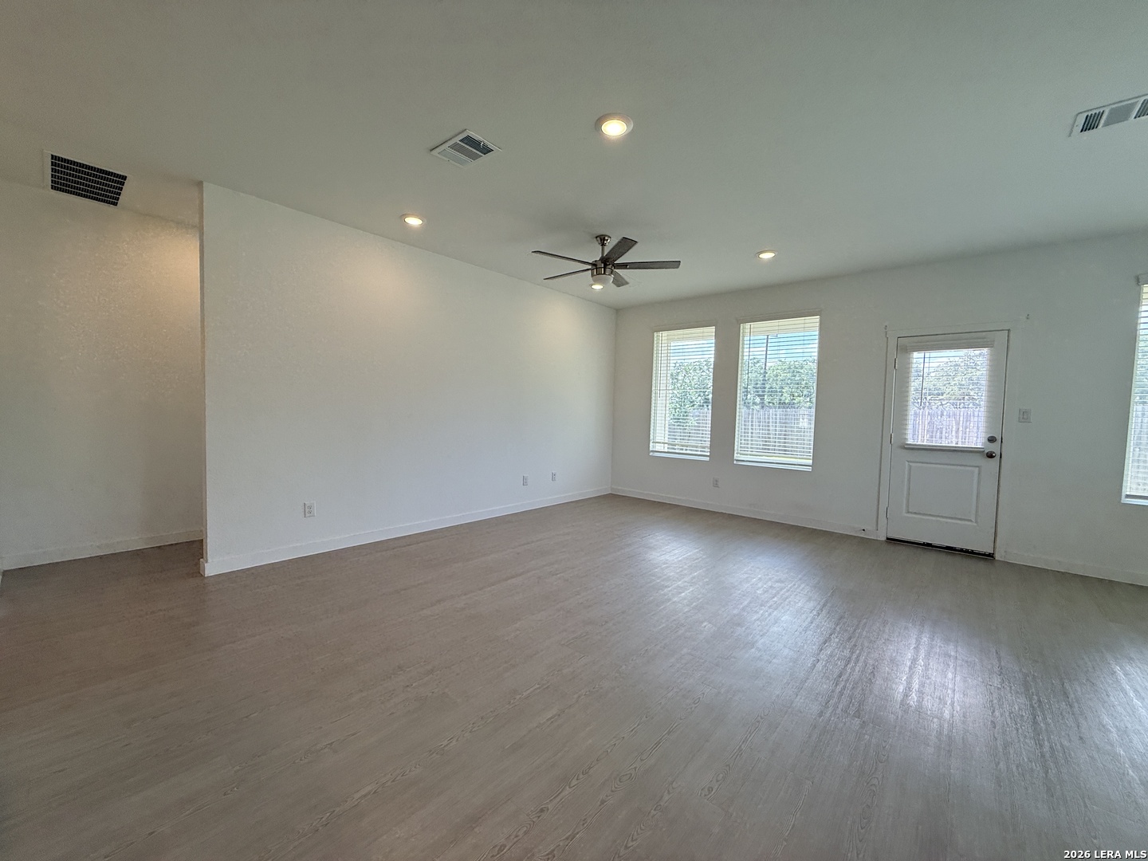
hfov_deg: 102.1
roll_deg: -1.0
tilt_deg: -1.7
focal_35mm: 14
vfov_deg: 85.7
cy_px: 430
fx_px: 464
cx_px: 574
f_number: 2.2
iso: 64
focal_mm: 2.22
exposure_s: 1/185
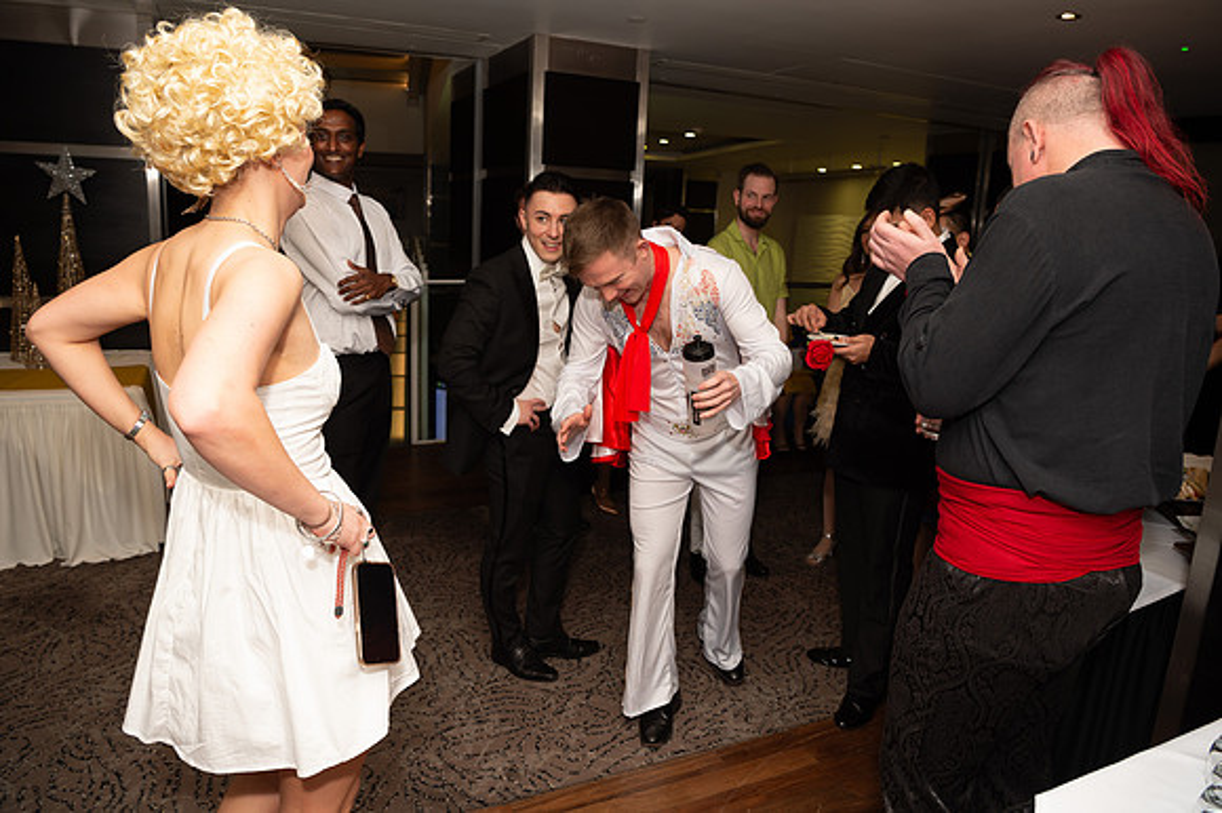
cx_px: 611
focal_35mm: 24
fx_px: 814
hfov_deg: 73.8
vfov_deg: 53.1
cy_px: 406
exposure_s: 1/60
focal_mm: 24
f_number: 5.6
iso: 400
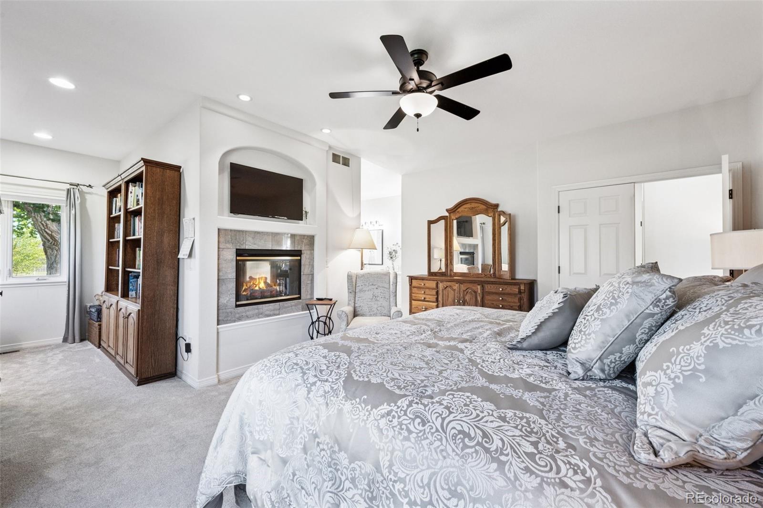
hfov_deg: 100.4
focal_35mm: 15
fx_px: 318
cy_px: 254
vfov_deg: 77.3
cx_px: 382
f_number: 11
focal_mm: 15
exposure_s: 1/15
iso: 800
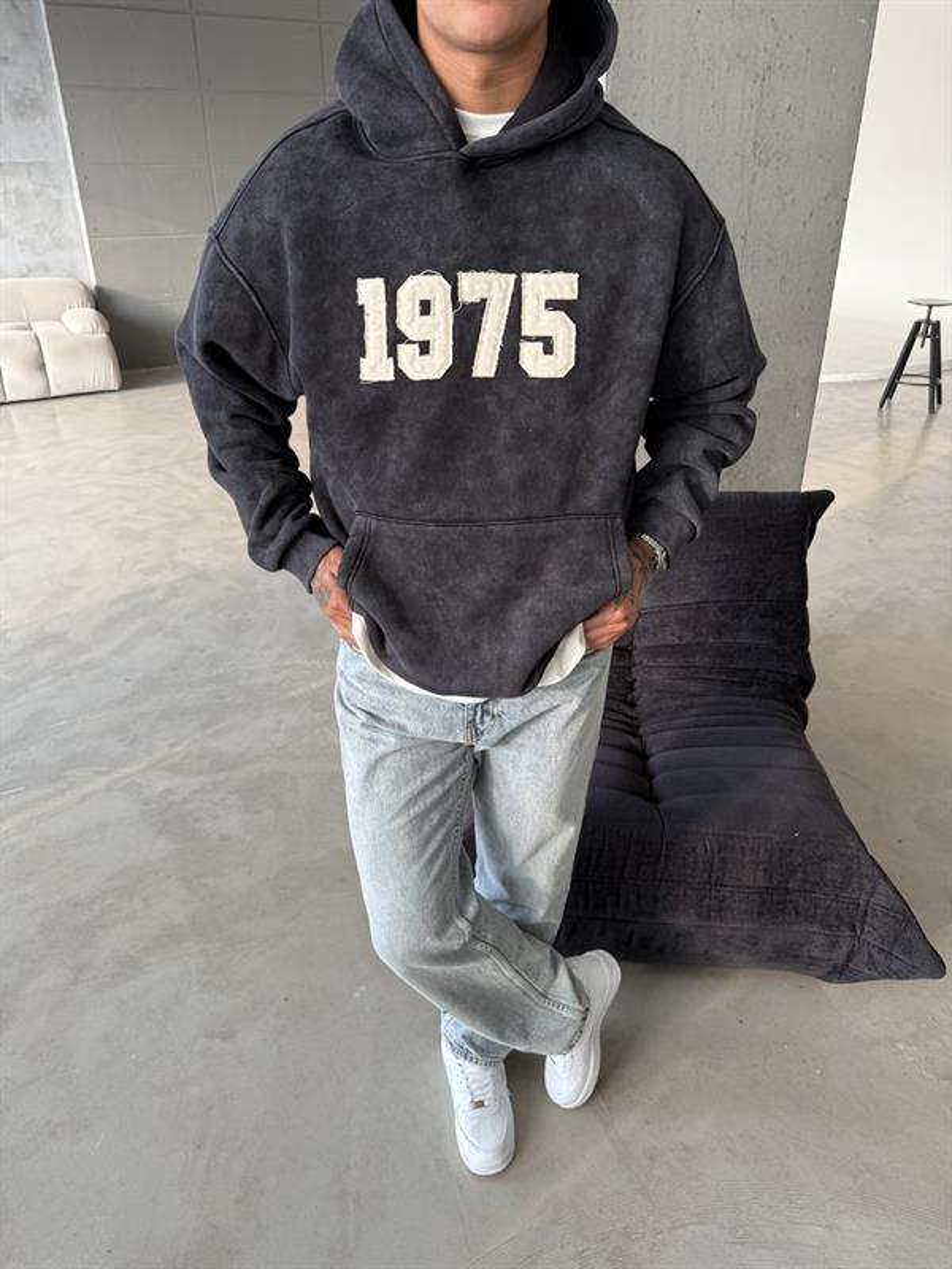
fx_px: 880
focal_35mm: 24
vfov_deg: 71.6
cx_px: 476
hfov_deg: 56.8
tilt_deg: -26.9
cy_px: 634
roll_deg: -0.2
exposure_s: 1/121
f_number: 1.78
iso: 80
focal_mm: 6.76
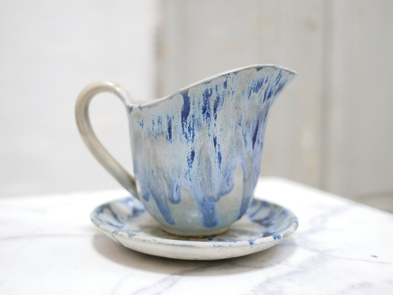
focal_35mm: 40
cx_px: 196
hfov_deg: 46.8
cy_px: 148
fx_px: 454
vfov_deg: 36.0
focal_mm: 20
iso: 2000
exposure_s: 1/60
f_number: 1.7
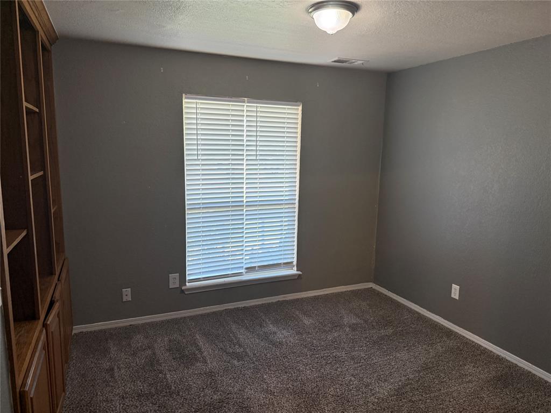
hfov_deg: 71.6
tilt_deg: -5.5
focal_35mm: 24
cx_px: 276
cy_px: 206
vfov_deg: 56.8
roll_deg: -1.1
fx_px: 382
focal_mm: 6.76
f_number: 1.78
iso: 320
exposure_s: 1/120
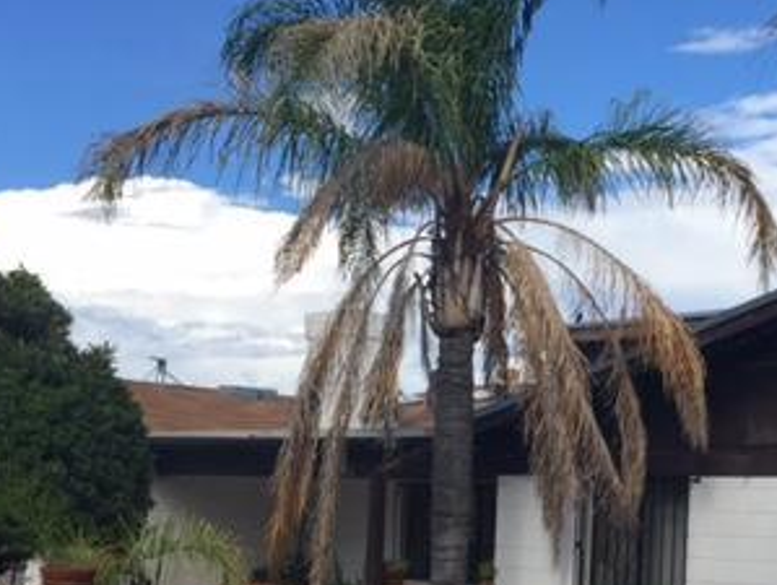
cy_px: 538
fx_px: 1393
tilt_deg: +1.2
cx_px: 673
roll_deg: -2.3
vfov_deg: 23.0
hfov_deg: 30.0
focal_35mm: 62
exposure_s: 1/1883
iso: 32
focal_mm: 4.15
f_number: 2.2
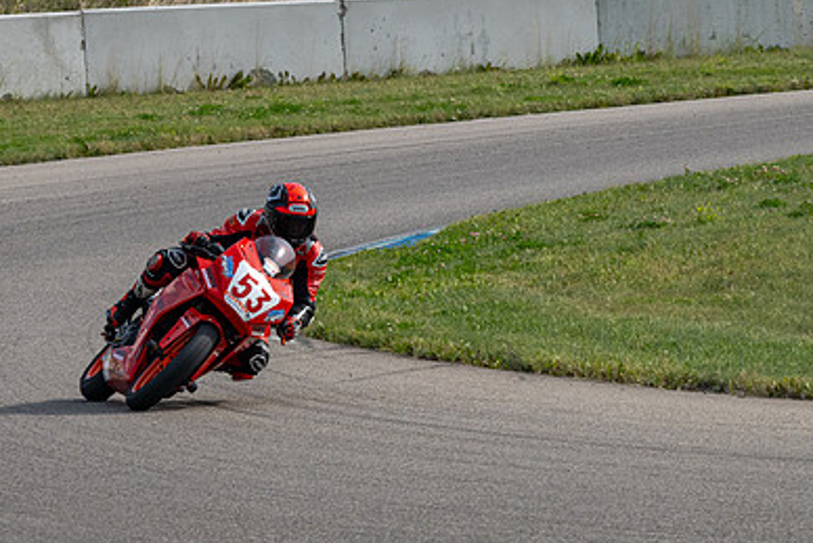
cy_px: 346
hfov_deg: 4.2
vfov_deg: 2.8
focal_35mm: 487
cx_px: 79
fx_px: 11002
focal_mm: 220
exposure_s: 1/800
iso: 450
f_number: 11
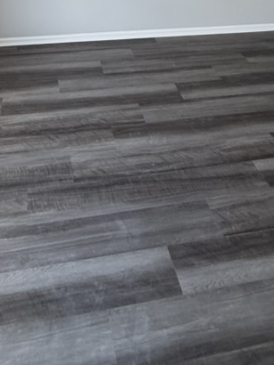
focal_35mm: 35
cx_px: 100
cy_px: -69
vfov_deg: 39.0
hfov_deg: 40.3
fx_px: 370
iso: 100
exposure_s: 1/99
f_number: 2.2
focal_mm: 2.22
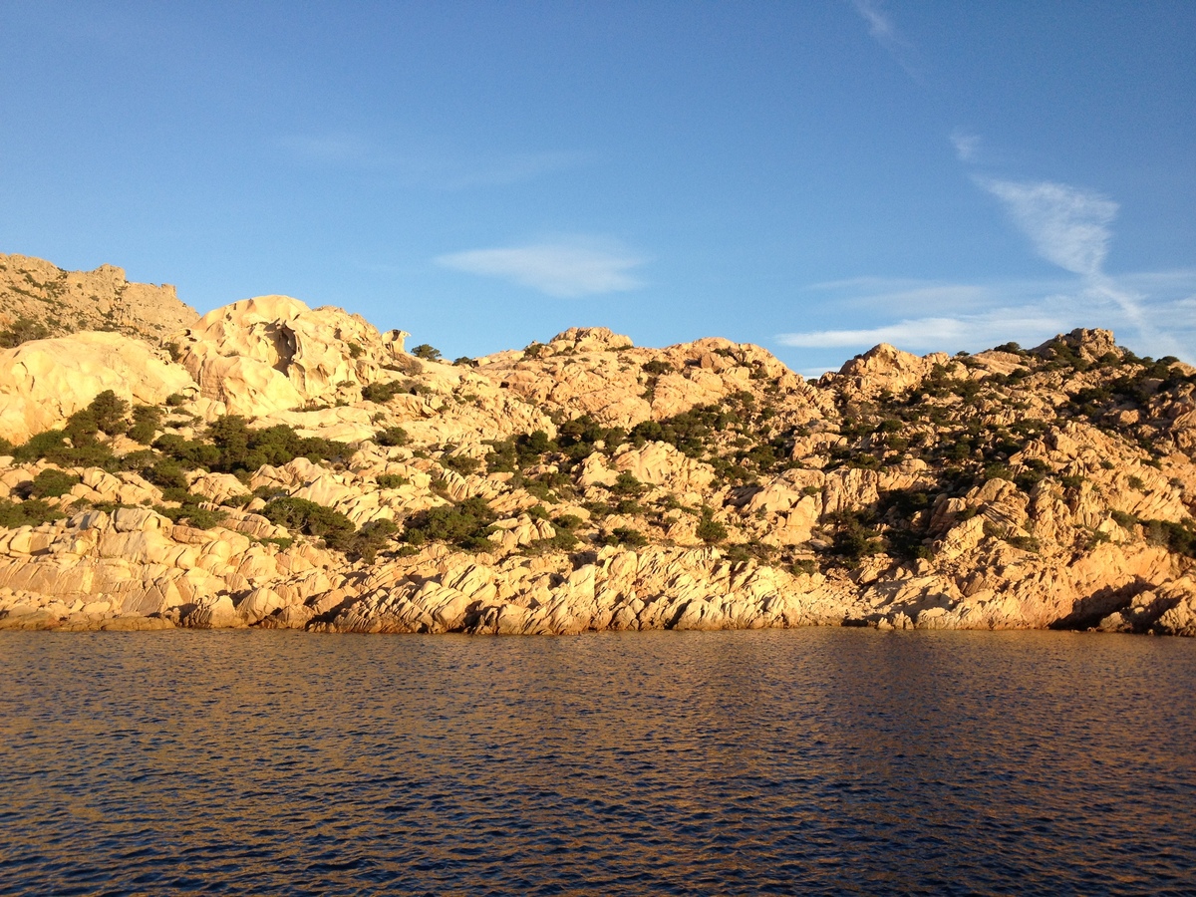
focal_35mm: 35
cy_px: 448
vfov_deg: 40.7
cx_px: 598
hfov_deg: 52.6
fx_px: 1209
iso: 64
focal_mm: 4.28
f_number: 2.4
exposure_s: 1/778
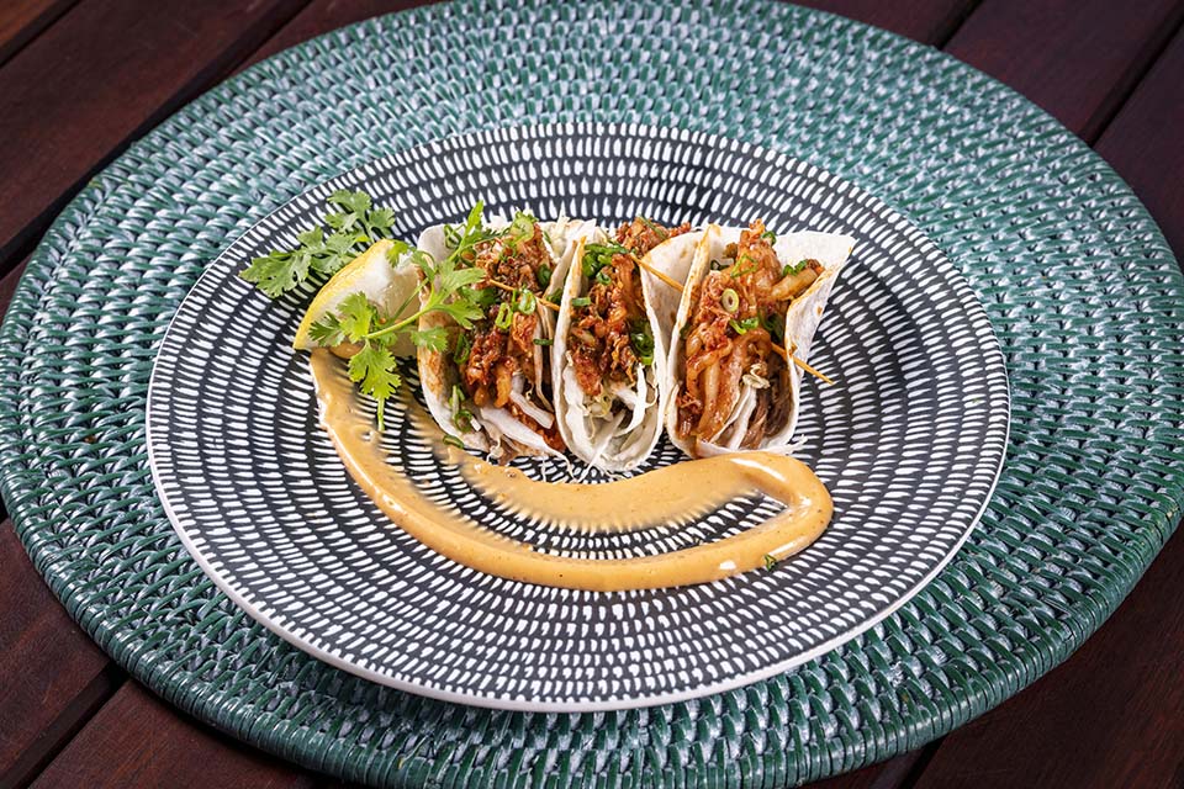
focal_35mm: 70
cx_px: 592
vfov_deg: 19.5
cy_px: 394
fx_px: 2302
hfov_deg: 28.8
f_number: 10
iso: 400
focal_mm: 70
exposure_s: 1/250
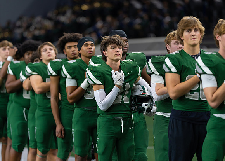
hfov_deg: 14.2
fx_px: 904
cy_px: 80
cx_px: 112
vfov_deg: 10.2
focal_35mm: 141
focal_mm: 135
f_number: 1.8
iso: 500
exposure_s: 1/400
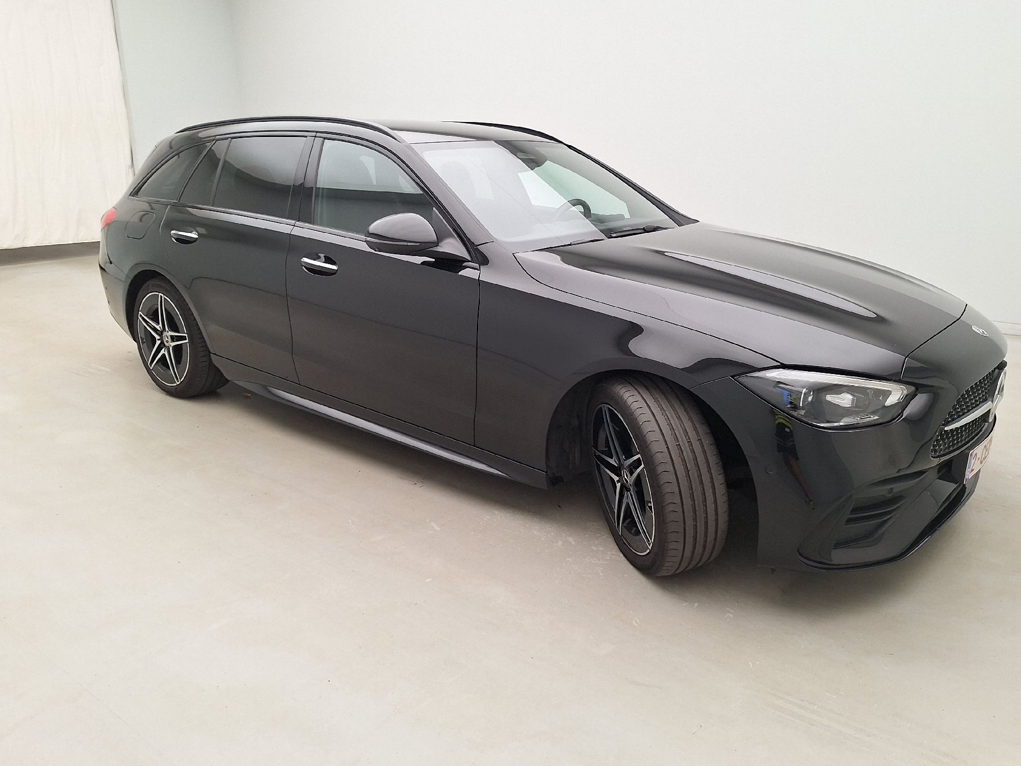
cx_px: 549
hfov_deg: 69.3
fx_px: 737
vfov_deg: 54.8
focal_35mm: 25
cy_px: 353
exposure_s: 1/100
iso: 64
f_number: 1.8
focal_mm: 5.54
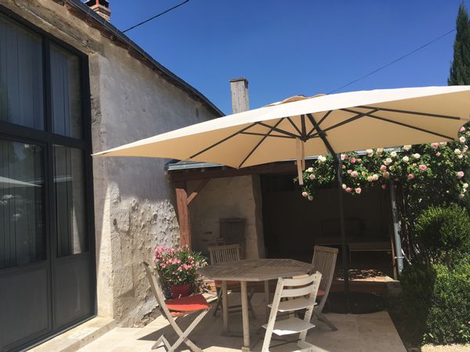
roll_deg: +2.6
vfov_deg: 48.2
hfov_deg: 61.7
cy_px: 176
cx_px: 235
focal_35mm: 29
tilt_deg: +4.8
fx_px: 394
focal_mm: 4.15
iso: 25
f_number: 2.2
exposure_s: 1/1603
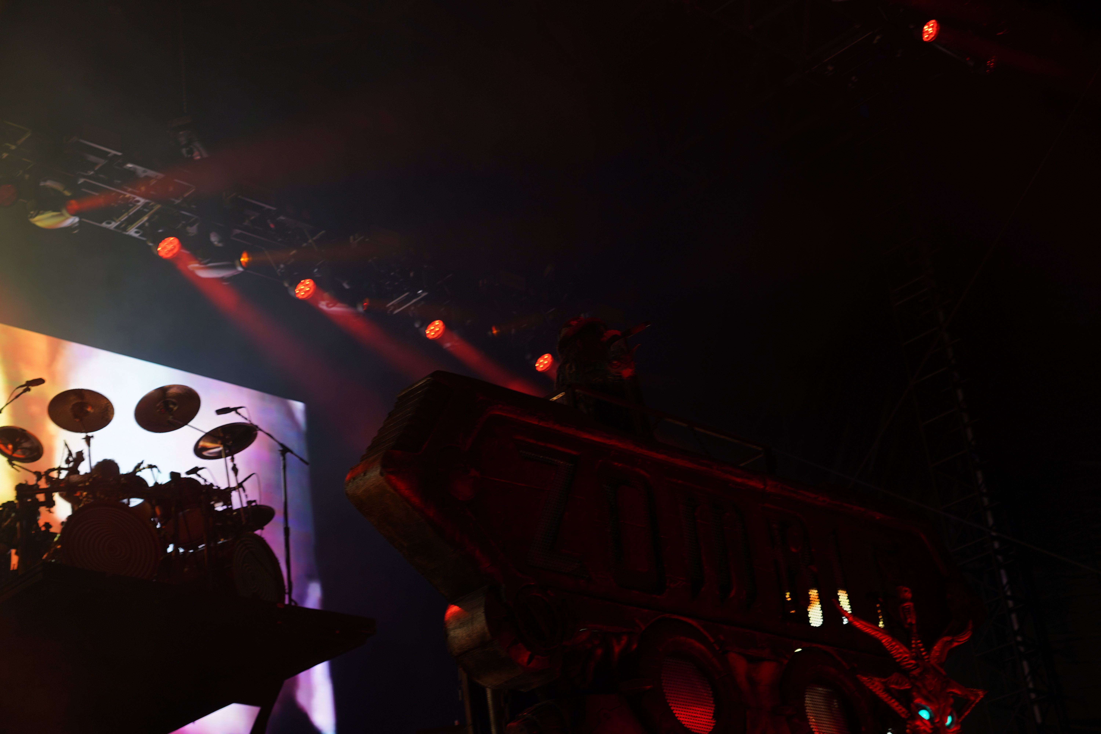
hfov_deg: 33.9
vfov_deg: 23.0
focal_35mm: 59
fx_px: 1804
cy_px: 367
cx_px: 550
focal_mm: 59
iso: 100
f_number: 4
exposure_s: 1/60
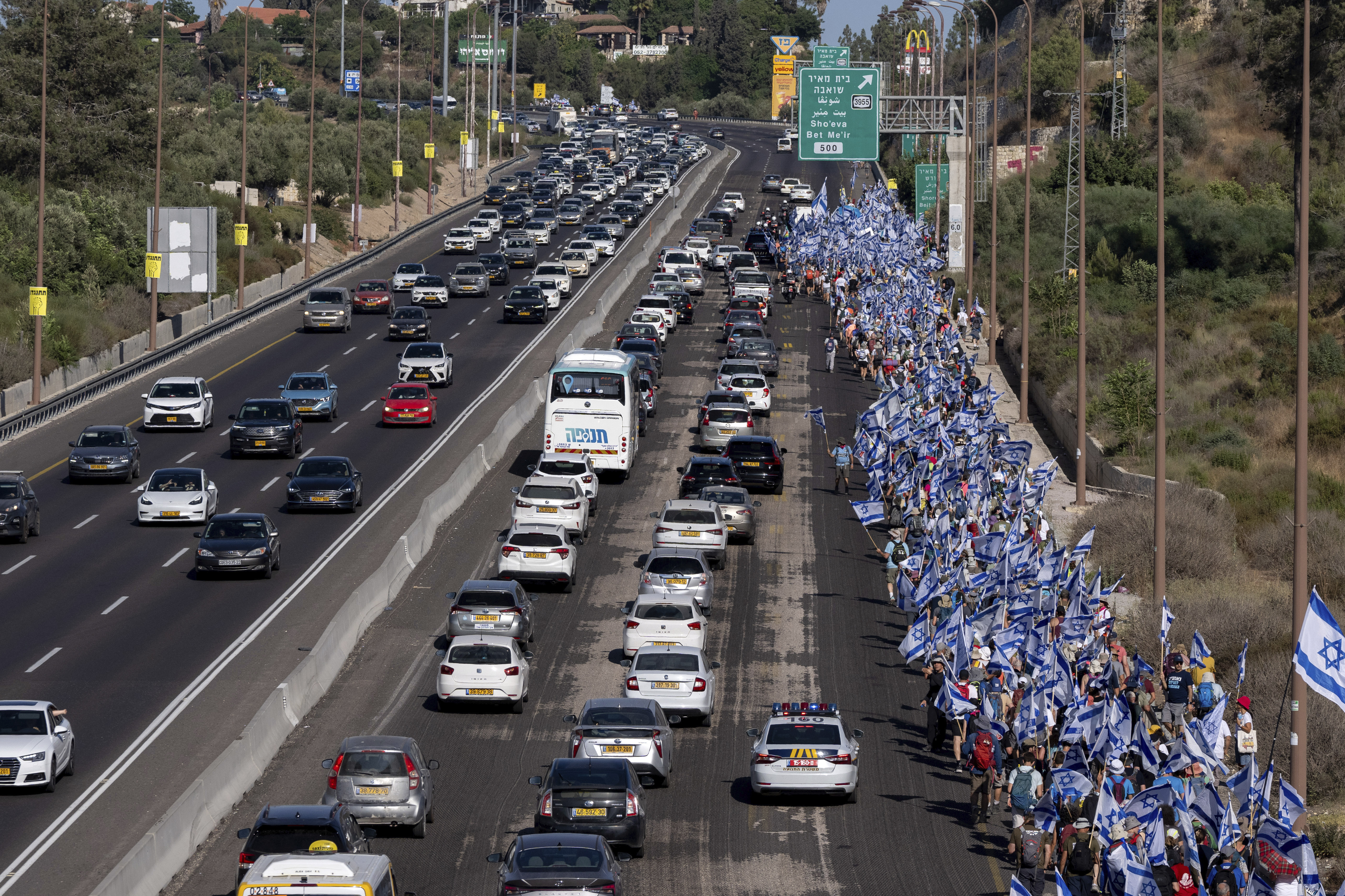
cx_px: 672
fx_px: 7061
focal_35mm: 189
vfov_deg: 7.3
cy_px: 448
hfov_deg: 10.9
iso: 200
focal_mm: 126
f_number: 6.3
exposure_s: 1/3200
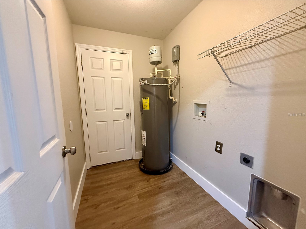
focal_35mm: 14
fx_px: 124
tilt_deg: -7.3
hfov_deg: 102.1
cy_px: 114
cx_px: 153
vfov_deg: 85.7
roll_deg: +1.1
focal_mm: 2.22
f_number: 2.2
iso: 640
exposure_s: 1/60
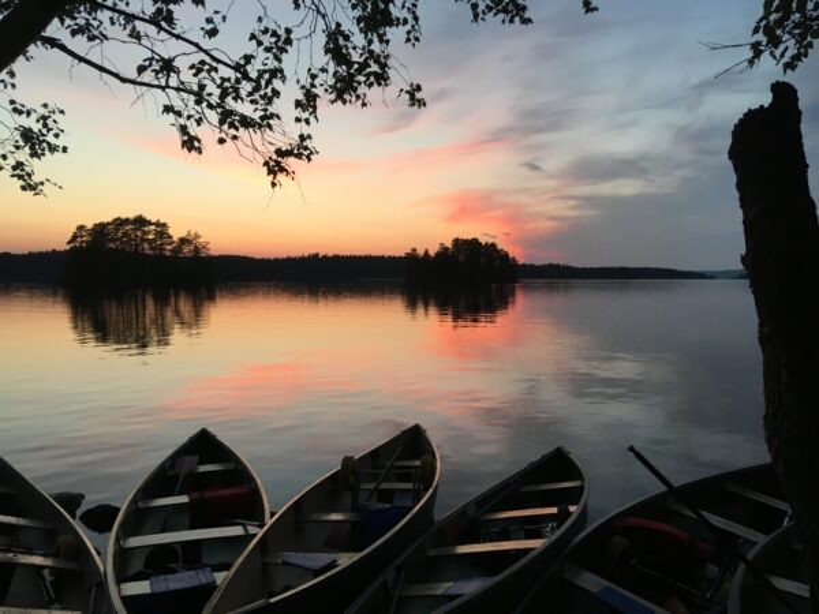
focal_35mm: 29
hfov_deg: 61.7
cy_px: 307
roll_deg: -0.5
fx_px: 686
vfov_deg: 48.2
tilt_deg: -2.6
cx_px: 410
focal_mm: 4.15
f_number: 2.2
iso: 40
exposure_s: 1/33
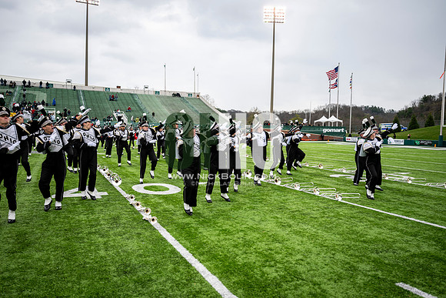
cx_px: 223
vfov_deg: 48.8
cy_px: 149
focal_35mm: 26
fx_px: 328
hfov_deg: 68.4
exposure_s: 1/500
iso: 100
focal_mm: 26.5
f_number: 2.8
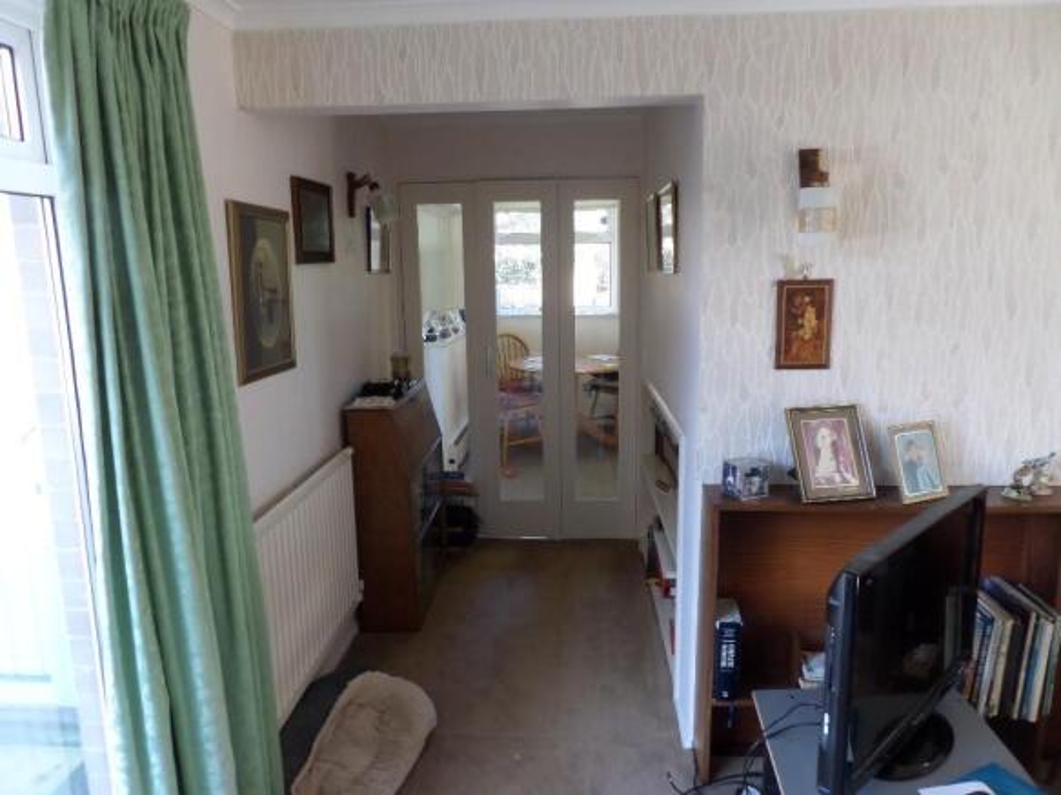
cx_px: 530
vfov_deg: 56.8
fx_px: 735
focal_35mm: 24
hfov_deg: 71.6
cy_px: 398
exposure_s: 1/30
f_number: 3.1
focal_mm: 4.3
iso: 200
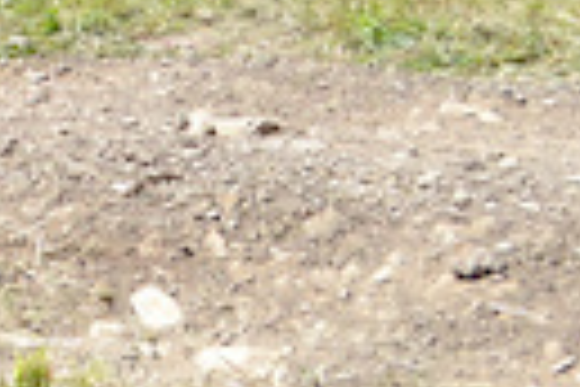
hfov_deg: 10.2
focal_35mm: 186
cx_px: -589
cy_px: -29
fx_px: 2996
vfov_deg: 7.3
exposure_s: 1/1600
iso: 400
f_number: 5.6
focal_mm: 20
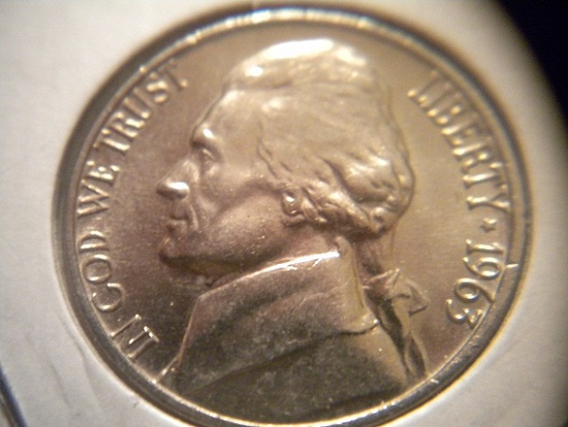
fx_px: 575
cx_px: 284
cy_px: 214
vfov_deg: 40.7
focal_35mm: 35
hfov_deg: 52.6
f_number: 3.1
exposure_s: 1/8.8
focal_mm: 6.3
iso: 495
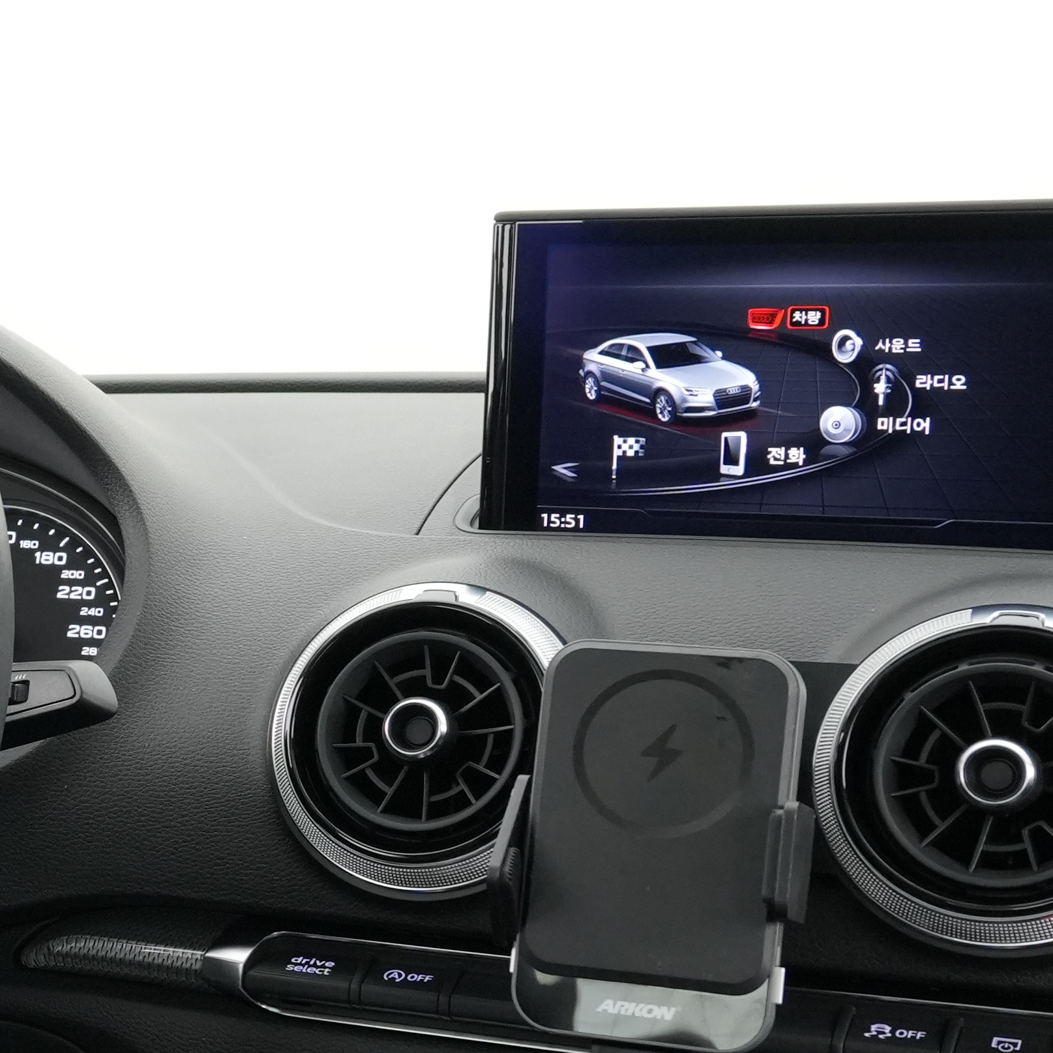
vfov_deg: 19.7
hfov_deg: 17.3
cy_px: 704
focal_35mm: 88
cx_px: -623
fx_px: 3029
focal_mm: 18
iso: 1000
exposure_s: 1/30
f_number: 5.6
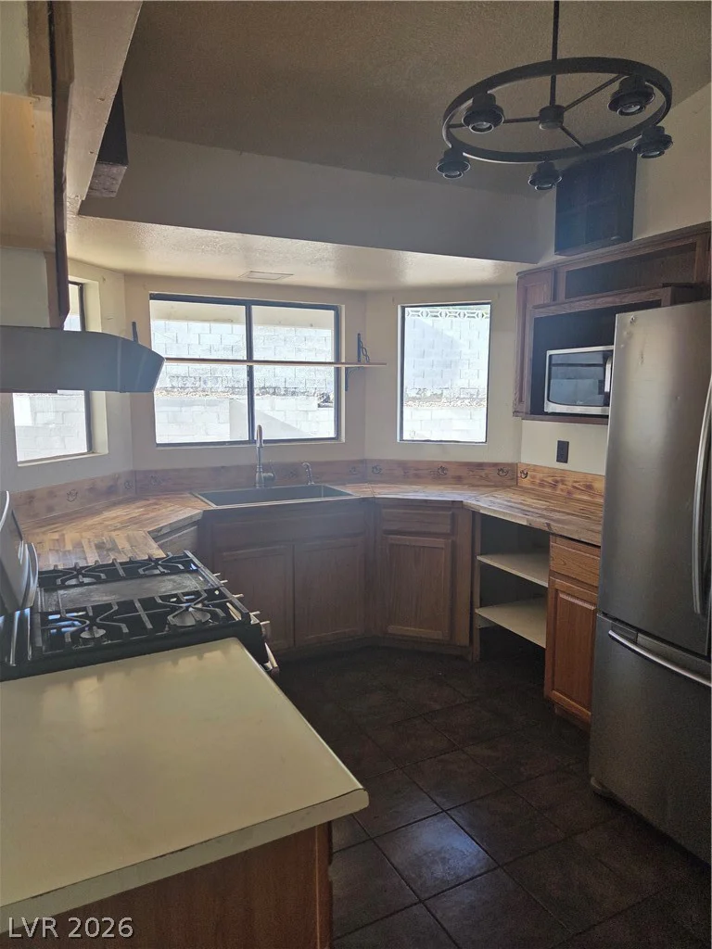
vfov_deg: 73.9
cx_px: 356
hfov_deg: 58.9
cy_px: 474
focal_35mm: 23
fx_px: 631
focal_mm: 5.4
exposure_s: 1/180
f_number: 1.8
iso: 40
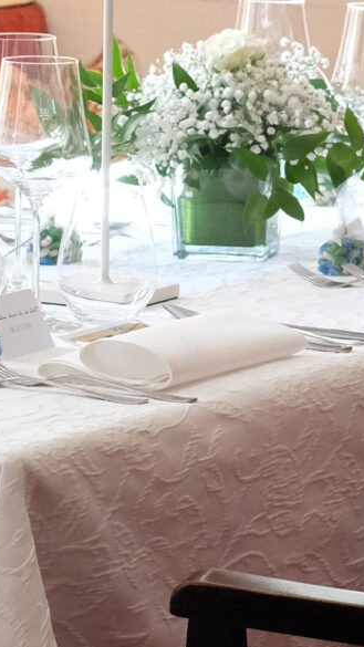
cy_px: 0
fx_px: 4170
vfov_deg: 8.8
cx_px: 346
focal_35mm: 243
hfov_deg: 5.0
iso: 2500
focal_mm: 35
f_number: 3.6
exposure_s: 1/250
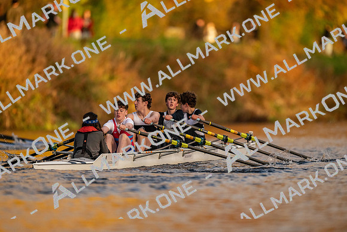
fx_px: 5784
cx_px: 174
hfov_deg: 3.4
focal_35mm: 600
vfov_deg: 2.3
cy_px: 116
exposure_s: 1/2500
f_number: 4
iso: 2000
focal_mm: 600
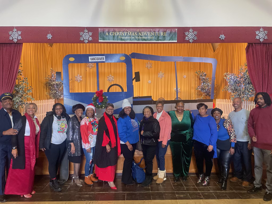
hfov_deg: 67.3
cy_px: 102
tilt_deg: -2.6
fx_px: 204
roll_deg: +0.8
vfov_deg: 53.1
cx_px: 136
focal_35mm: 26
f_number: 1.6
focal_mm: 4.2
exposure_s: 1/60
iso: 500
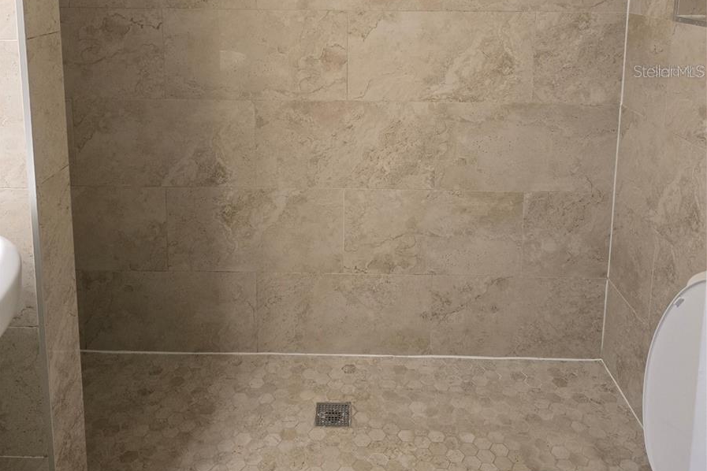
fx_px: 628
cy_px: 71
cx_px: 353
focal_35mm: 32
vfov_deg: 38.9
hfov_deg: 58.7
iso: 320
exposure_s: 1/120
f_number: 1.7
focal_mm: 6.3
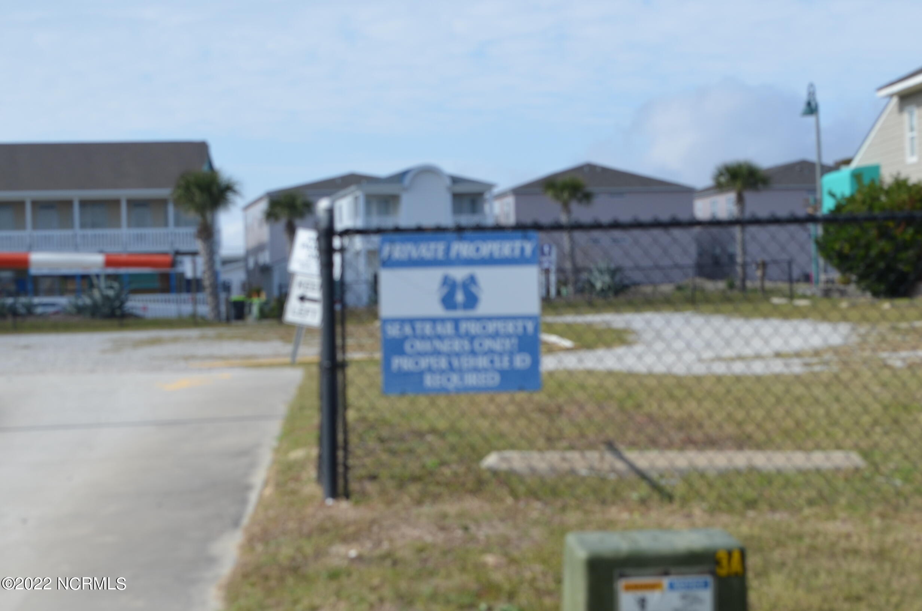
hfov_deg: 24.7
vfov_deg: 16.5
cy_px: 306
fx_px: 2109
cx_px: 461
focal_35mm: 82
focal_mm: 55
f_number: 11
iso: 200
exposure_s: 1/400
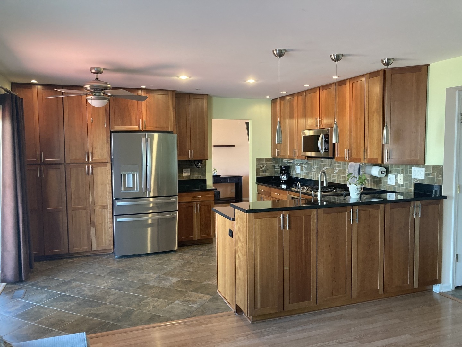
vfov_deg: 49.7
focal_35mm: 28
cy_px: 174
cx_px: 231
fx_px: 374
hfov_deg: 63.4
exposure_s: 1/60
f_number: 1.8
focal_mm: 3.99
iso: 200
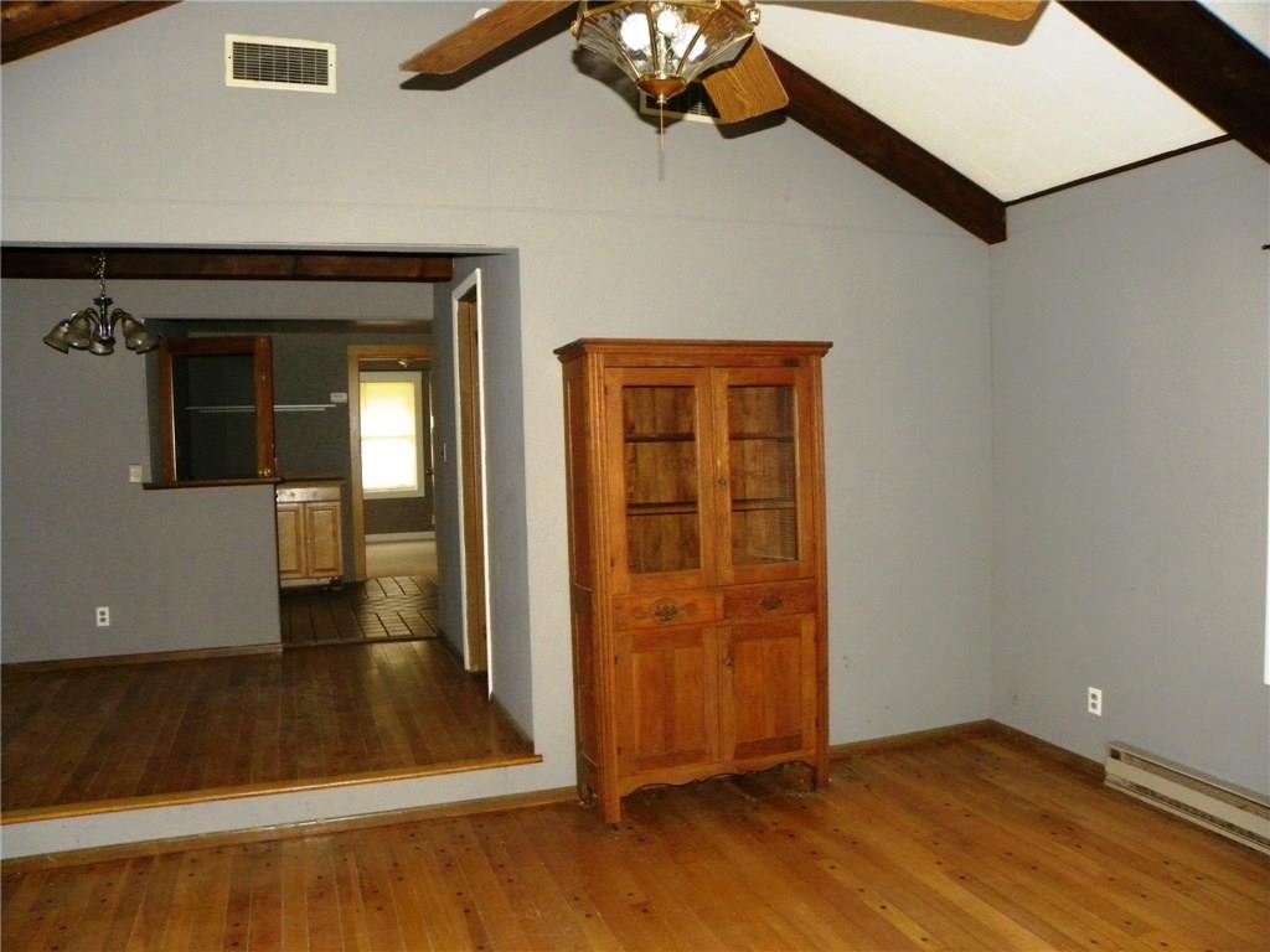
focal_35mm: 26
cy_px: 476
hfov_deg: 67.3
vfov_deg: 53.1
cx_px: 635
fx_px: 954
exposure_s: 1/30
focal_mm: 4.6
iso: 400
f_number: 2.8
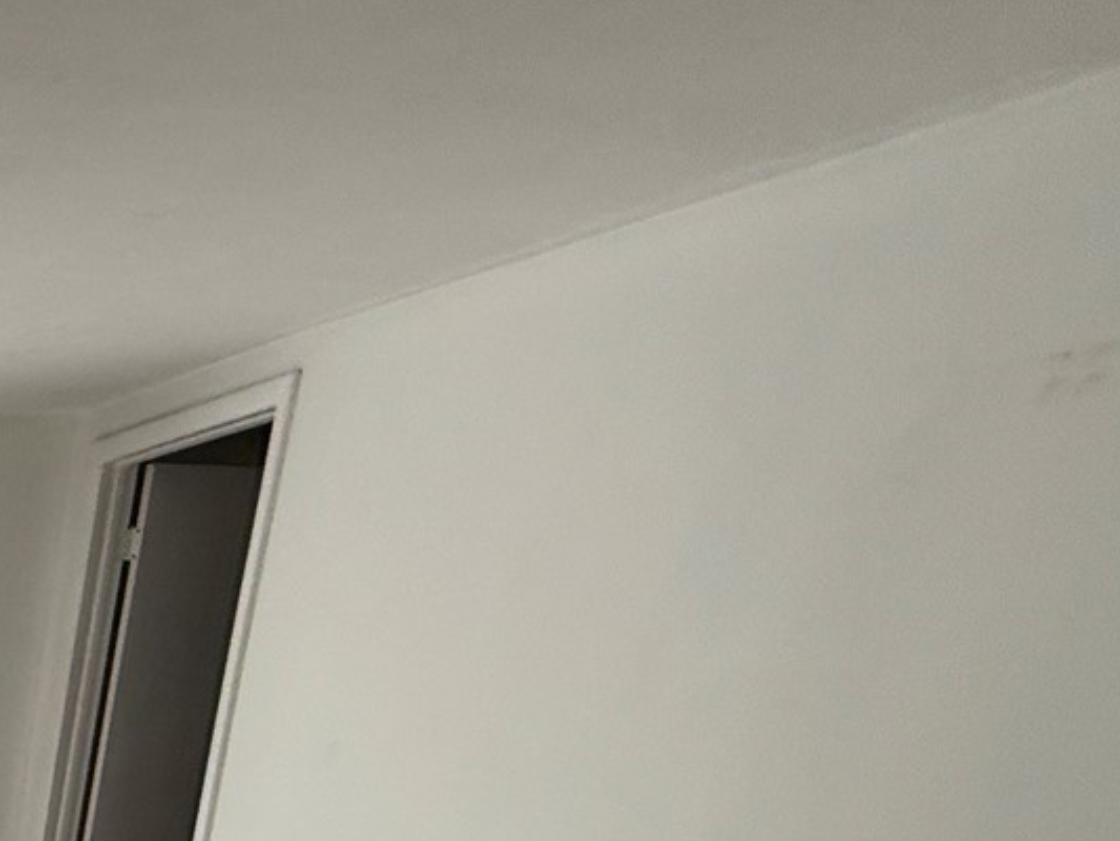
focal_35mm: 42
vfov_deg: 26.4
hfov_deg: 29.8
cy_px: 1215
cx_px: -502
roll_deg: -1.4
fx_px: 1359
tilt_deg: -23.3
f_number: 2.2
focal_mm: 2.22
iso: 80
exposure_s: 1/99
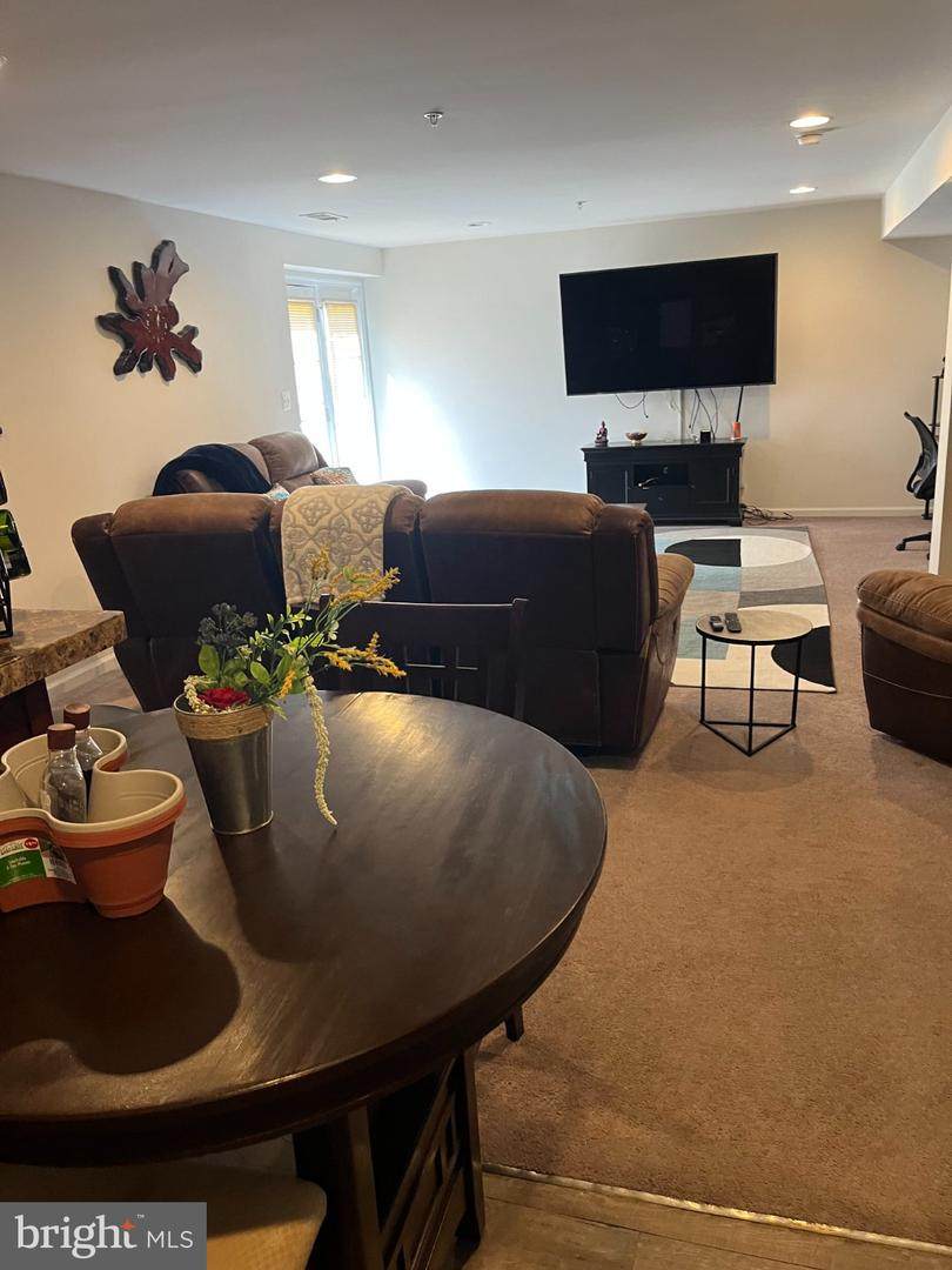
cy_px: 635
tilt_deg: -15.3
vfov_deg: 67.3
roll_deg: +5.2
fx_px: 953
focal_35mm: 26
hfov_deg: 53.1
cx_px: 476
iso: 320
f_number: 1.6
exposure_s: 1/60
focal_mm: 5.1
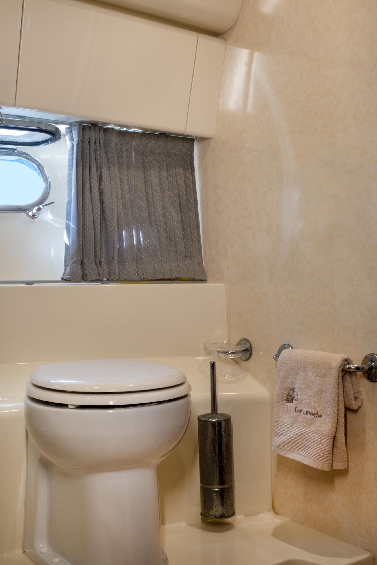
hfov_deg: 32.6
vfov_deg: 47.4
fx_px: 644
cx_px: 188
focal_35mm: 41
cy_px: 282
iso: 160
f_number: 22
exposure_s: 1.3
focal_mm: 27.4
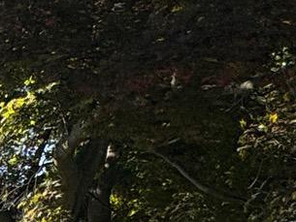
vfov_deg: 15.1
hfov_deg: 14.6
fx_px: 804
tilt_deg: +7.1
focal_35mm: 94
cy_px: 278
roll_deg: +0.1
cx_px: -389
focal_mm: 2.22
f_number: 2.2
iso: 50
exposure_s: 1/1420
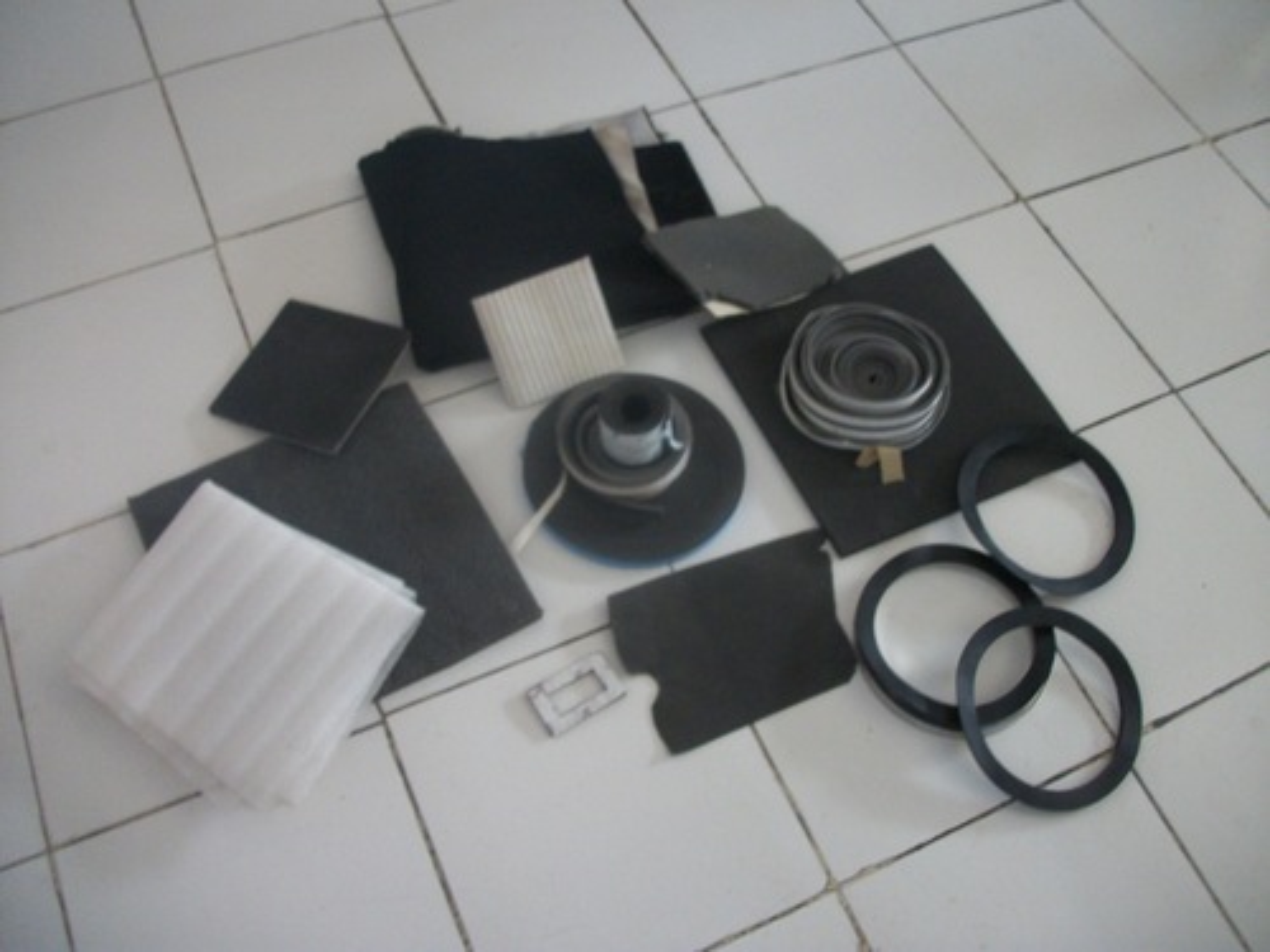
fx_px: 1174
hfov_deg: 56.8
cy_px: 476
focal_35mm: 32
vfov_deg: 44.2
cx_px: 635
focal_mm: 5.7
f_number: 2.9
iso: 250
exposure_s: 1/8
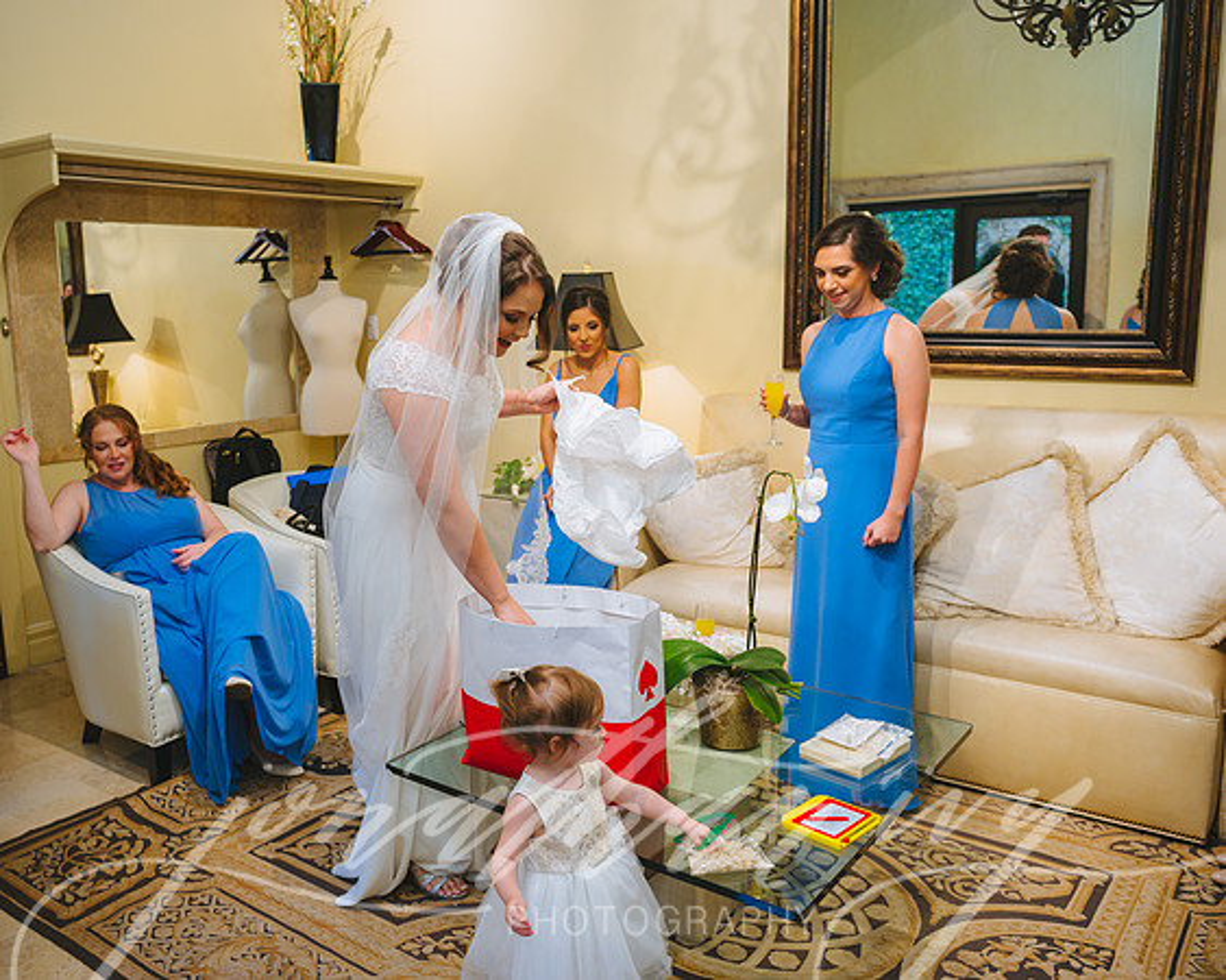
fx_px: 1104
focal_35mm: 30
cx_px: 522
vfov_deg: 47.9
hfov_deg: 57.8
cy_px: 490
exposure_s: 1/200
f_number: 2.8
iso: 1250
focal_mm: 27
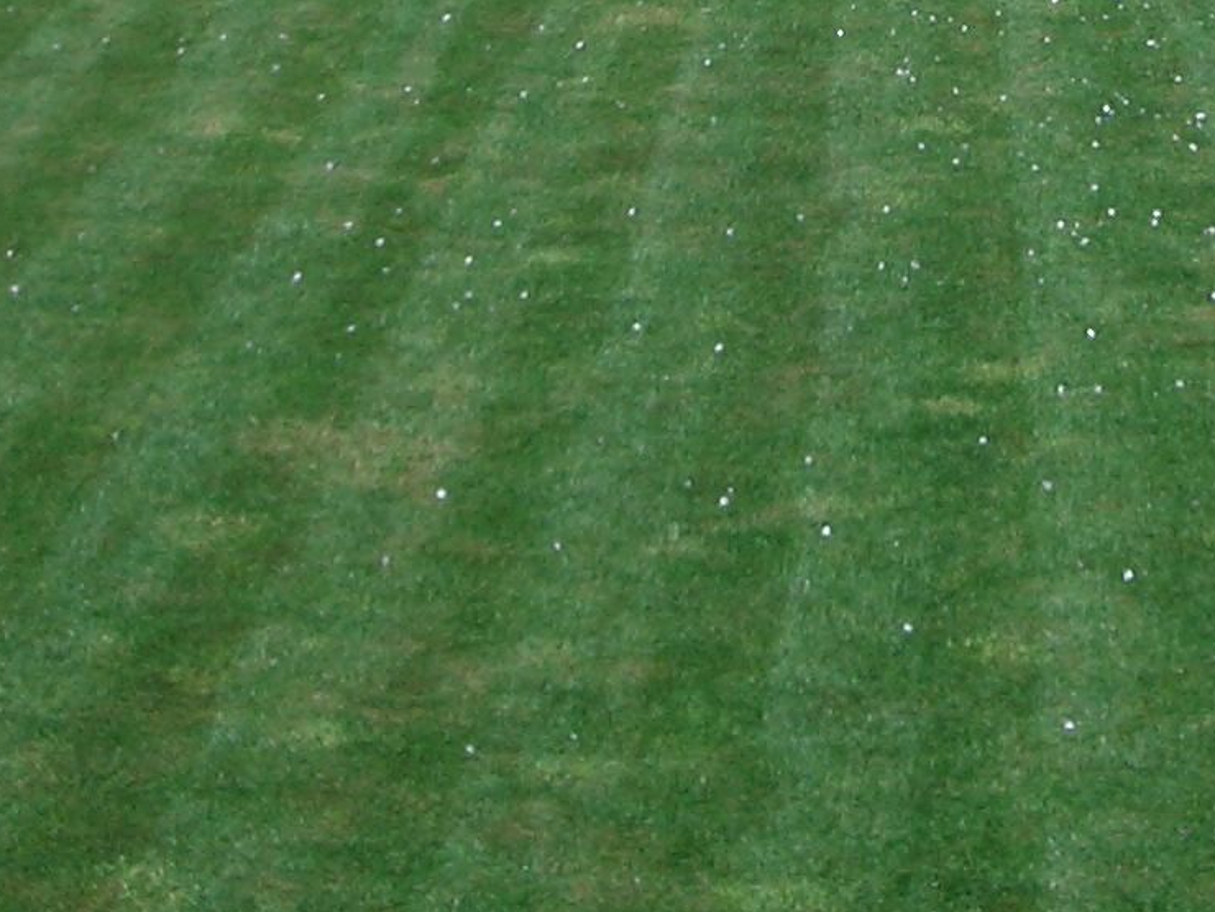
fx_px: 3826
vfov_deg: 13.1
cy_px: -291
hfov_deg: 18.0
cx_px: 885
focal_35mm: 109
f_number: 4.3
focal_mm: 5.8
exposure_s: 1/400
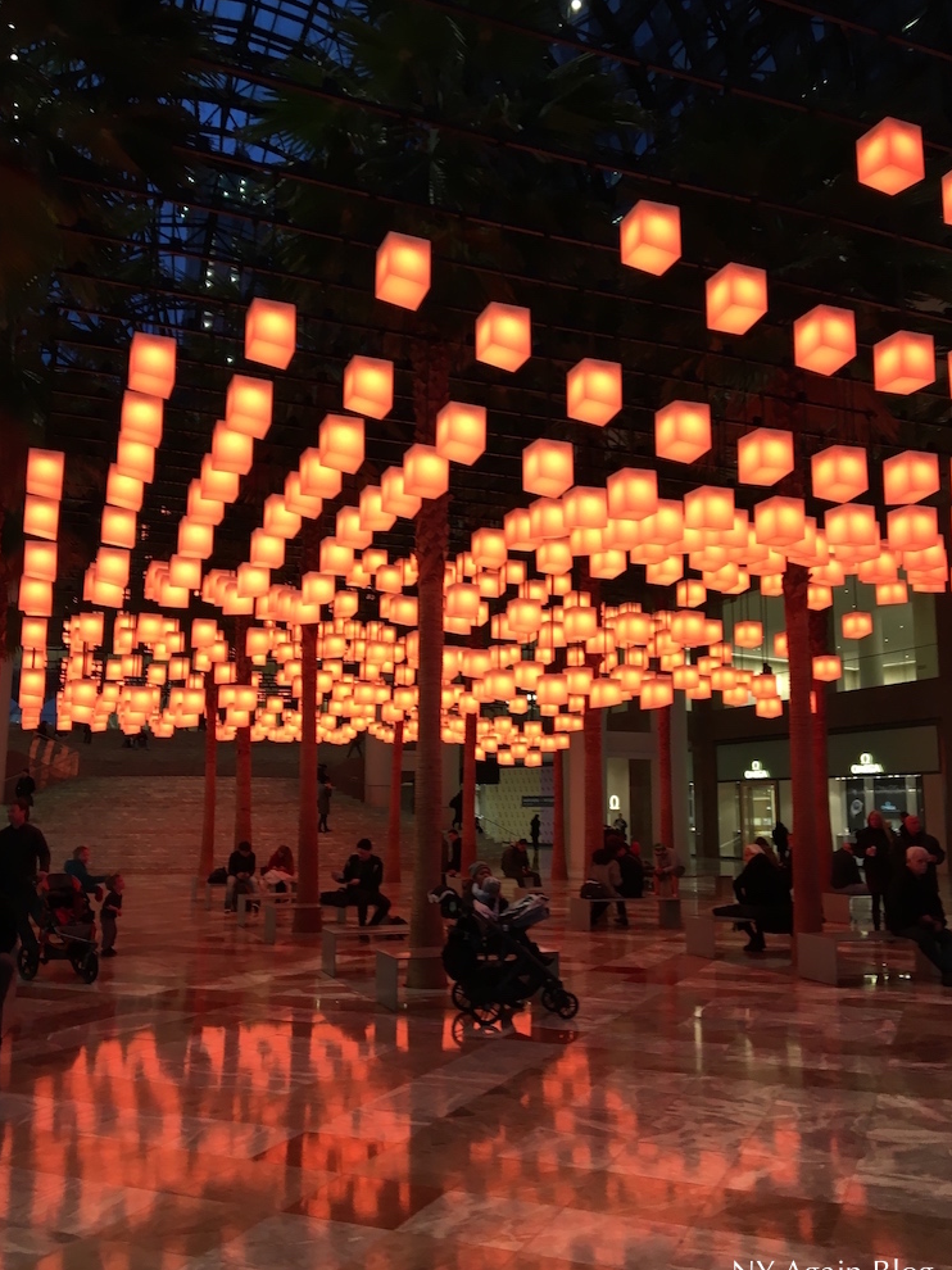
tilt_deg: +8.4
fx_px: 1101
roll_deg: -1.5
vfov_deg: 60.0
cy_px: 652
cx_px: 481
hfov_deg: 46.8
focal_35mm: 30
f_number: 2.2
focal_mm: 4.15
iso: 50
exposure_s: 1/30
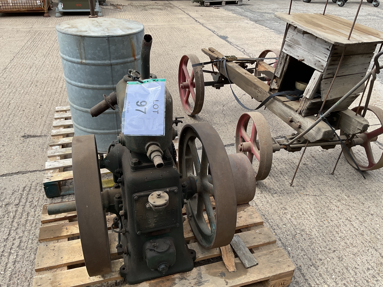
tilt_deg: -30.9
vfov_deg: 48.2
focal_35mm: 29
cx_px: 192
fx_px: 321
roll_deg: -3.2
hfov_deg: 61.7
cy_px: 144
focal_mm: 3
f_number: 1.8
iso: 16
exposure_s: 1/650
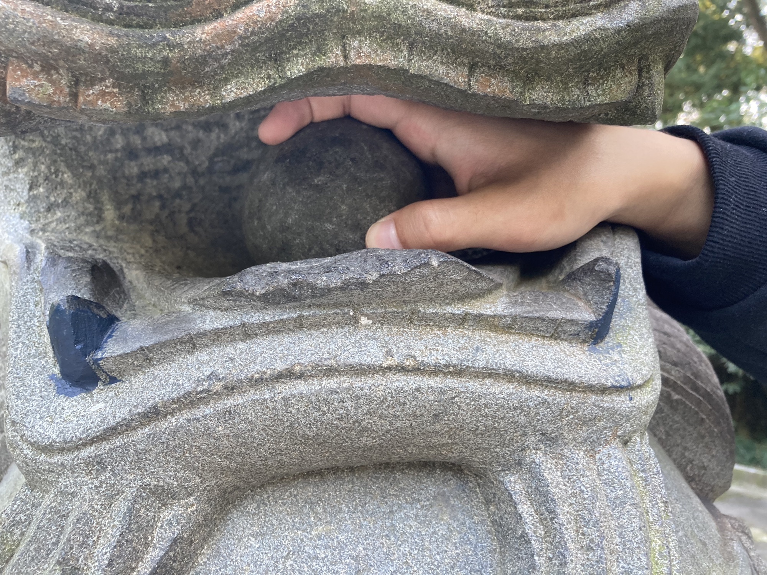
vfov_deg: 49.7
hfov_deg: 63.4
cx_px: 384
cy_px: 288
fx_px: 620
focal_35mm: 28
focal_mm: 3.99
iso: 100
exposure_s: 1/60
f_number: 1.8
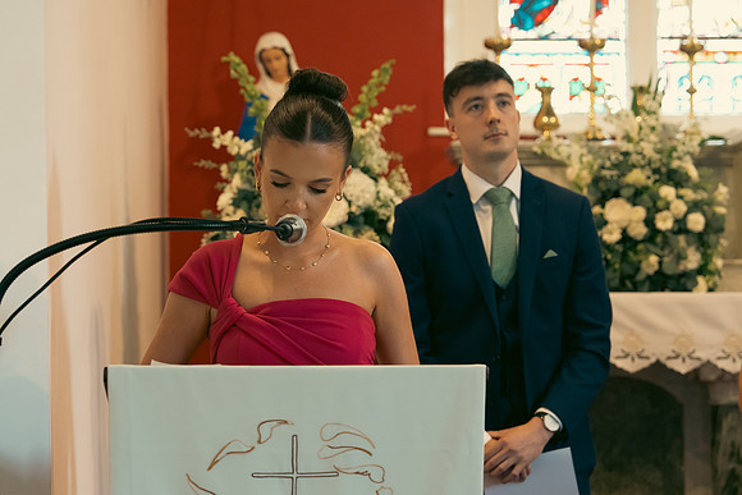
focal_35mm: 85
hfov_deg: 23.9
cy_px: 248
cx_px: 371
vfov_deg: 16.1
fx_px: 1752
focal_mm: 57
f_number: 3.5
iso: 2000
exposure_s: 1/200
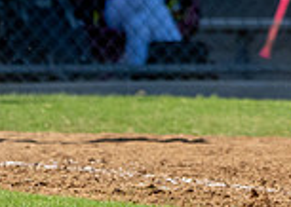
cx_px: 459
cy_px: -161
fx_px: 9339
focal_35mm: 1131
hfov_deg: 1.8
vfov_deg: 1.3
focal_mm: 229
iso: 1000
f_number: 5.6
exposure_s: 1/4000
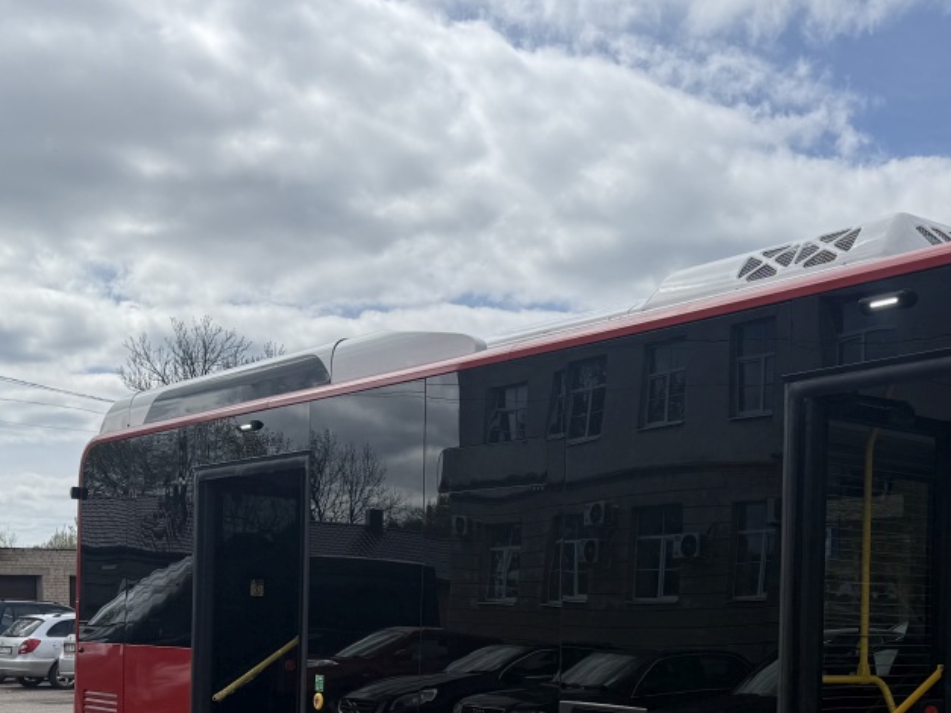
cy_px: 613
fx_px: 1346
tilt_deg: -1.0
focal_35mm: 49
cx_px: 722
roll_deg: -0.1
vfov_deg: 28.7
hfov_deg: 37.9
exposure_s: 1/9091
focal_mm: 6.76
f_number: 1.78
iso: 80
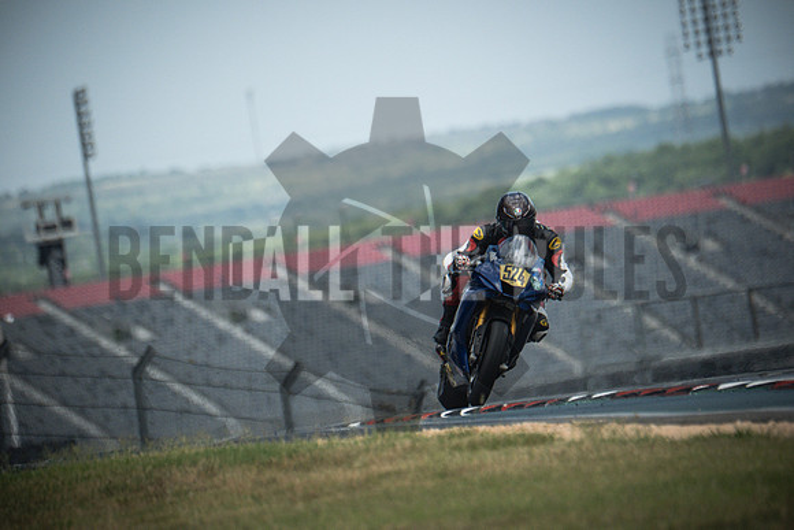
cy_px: 265
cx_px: 397
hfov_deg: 3.4
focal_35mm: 600
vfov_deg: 2.3
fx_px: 13236
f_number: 5.6
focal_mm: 400
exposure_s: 1/2500
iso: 1600
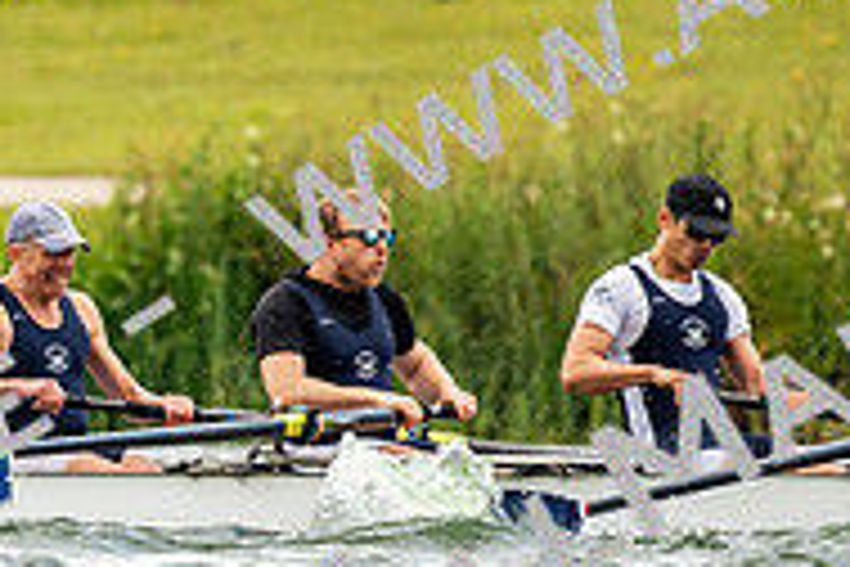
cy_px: 340
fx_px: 38318
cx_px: -81
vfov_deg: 0.8
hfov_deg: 1.3
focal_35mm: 1623
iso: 640
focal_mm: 529
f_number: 6.3
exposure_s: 1/2000
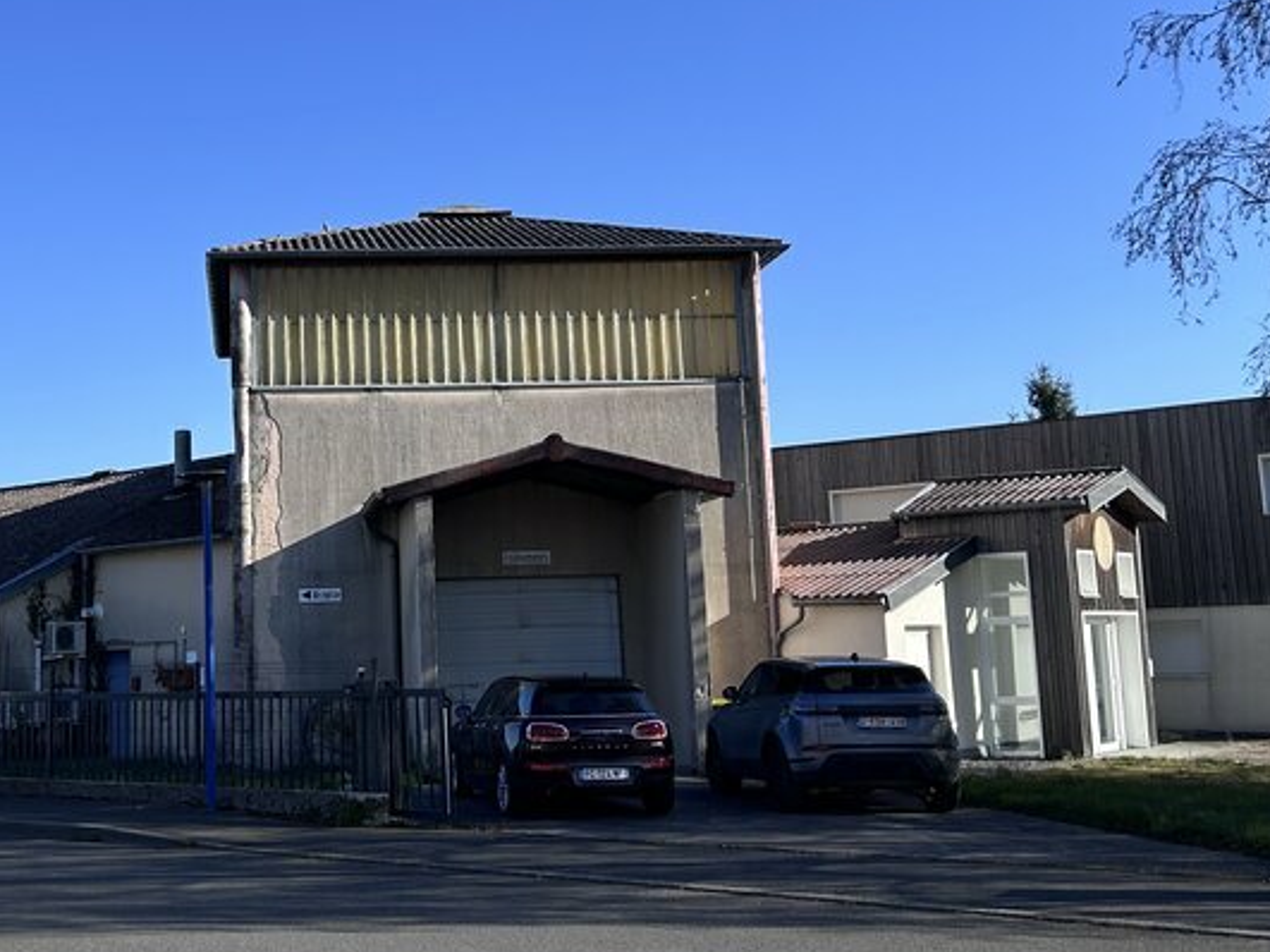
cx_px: 359
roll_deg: +1.1
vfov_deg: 30.8
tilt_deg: +8.0
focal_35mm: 47
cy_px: 404
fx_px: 1724
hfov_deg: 39.6
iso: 50
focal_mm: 5.7
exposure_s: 1/2994
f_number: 1.5
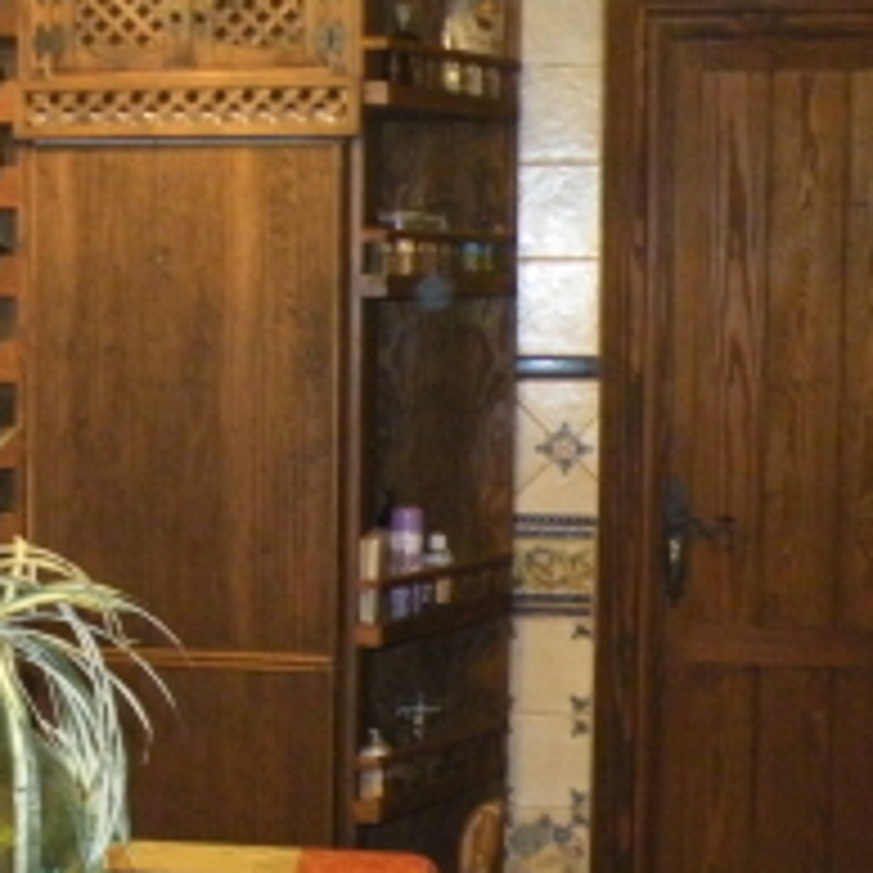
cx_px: -140
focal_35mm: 90
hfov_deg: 18.4
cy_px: 202
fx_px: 2568
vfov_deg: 19.1
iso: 400
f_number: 3.2
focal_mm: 5.8
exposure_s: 1/8.8
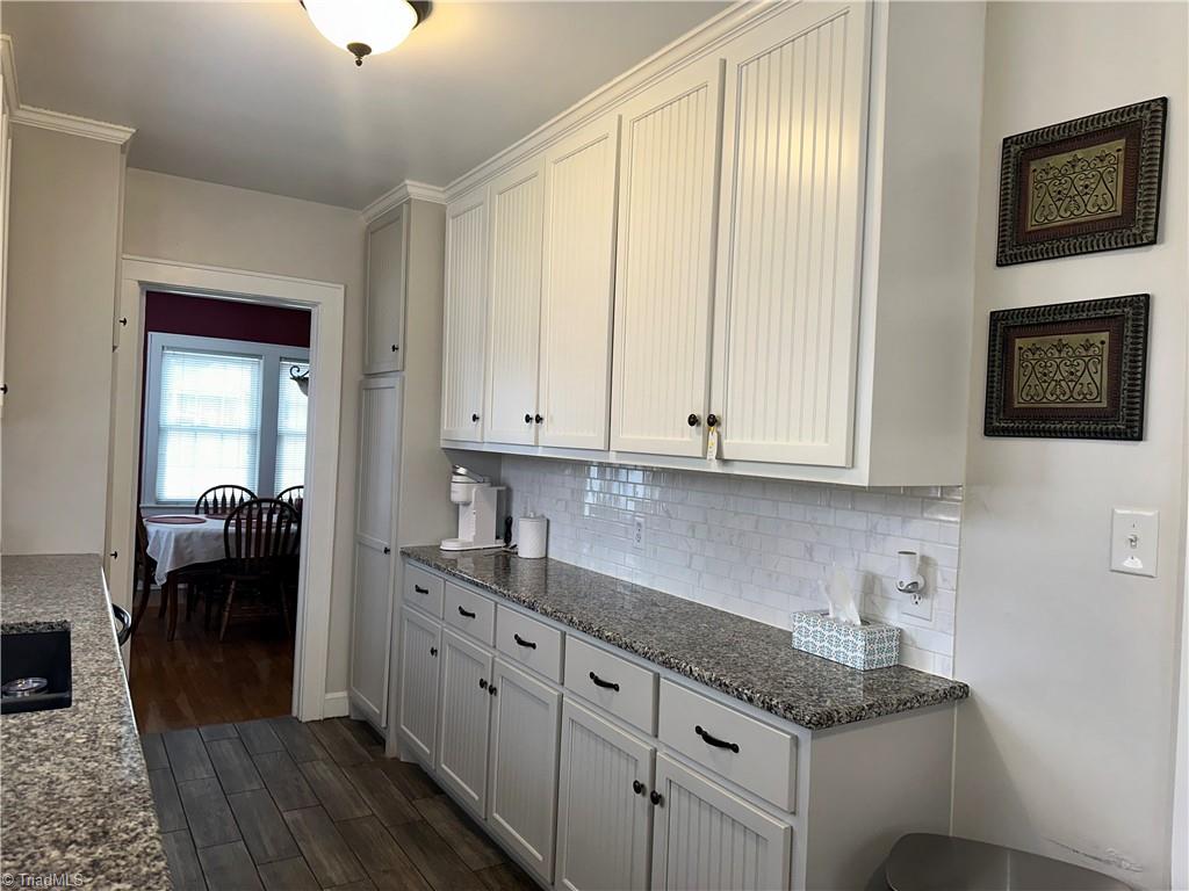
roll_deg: -3.3
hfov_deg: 71.6
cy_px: 446
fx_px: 824
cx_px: 594
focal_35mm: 24
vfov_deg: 56.8
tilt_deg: +0.2
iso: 100
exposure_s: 1/120
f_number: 1.78
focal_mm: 6.86
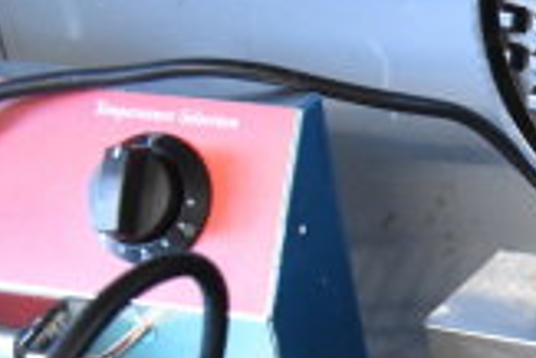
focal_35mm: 101
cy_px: 386
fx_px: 1505
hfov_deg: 16.5
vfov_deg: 13.3
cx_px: 996
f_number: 3.5
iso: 2200
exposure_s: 1/30
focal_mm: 18
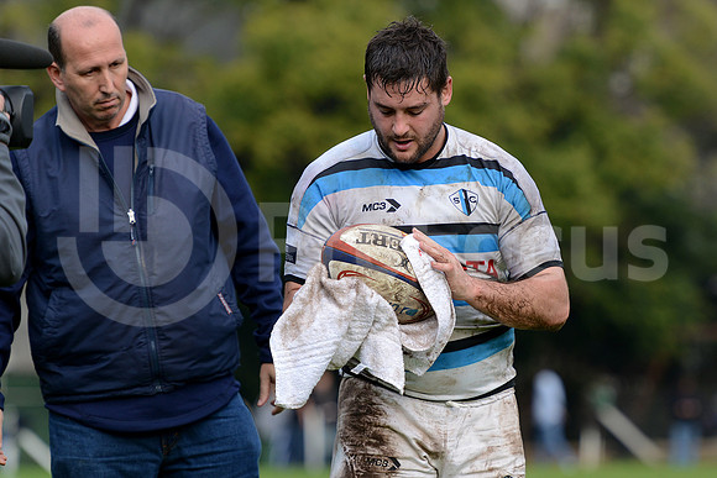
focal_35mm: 220
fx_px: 4382
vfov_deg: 6.2
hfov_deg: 9.4
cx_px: 358
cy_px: 239
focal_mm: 220
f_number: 4
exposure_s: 1/1000
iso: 500
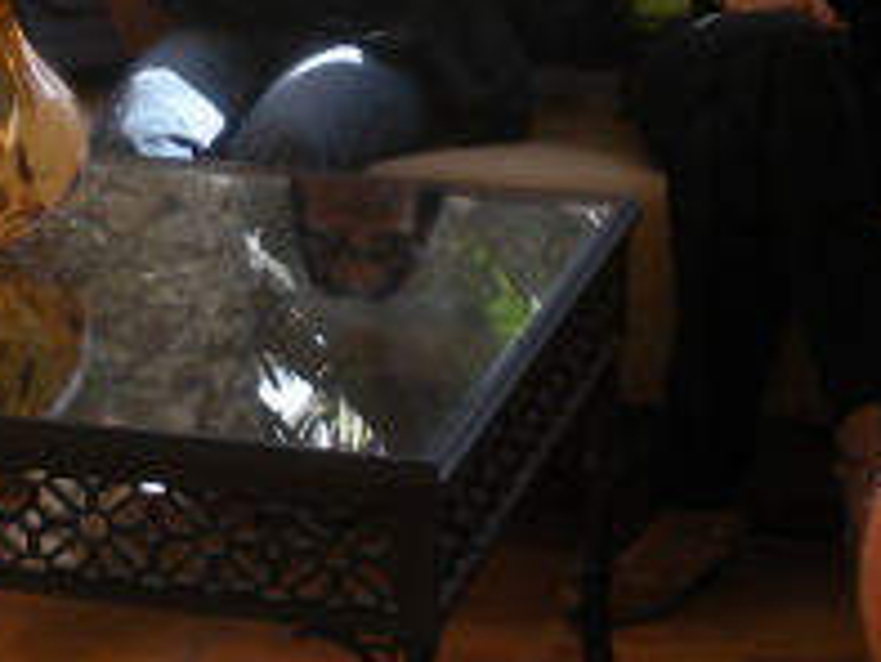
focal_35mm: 146
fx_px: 3718
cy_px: 40
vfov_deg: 10.1
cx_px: 398
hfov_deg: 13.5
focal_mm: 6.3
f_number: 3.5
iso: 64
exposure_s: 1/69.7
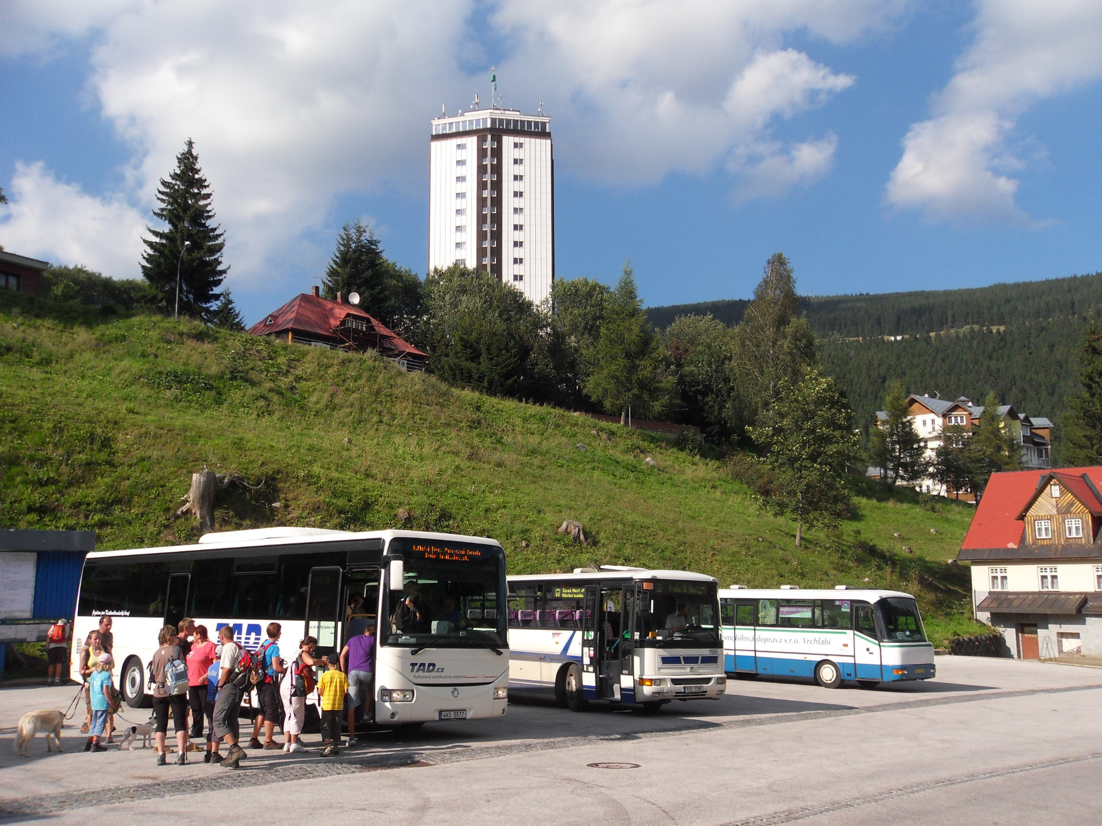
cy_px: 413
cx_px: 551
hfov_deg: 52.6
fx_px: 1114
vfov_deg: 40.7
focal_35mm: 35
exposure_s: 1/250
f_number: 8.2
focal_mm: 6.3
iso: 80
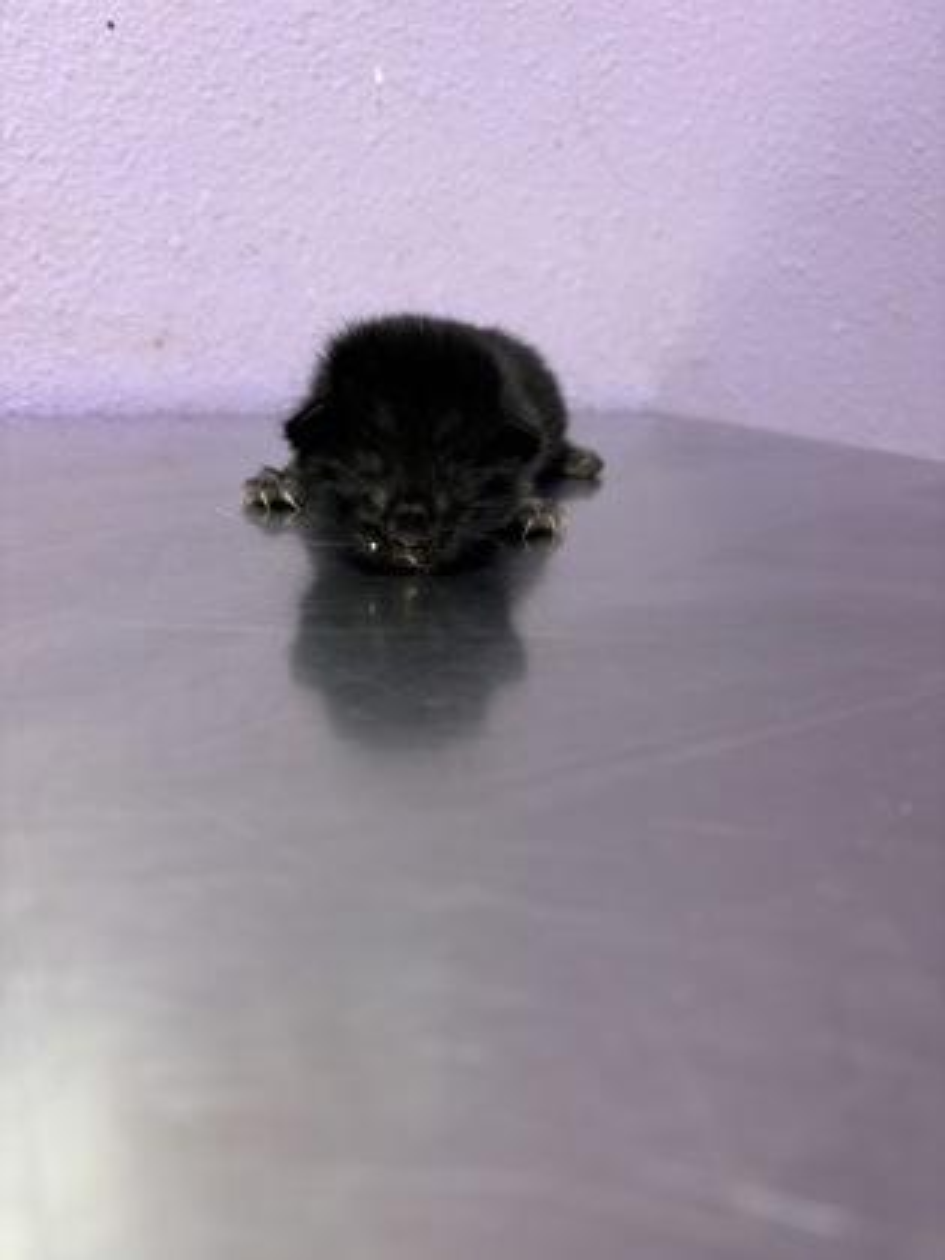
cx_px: 472
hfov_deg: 53.1
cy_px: 630
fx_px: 946
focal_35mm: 26
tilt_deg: -16.7
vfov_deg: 67.3
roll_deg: -3.0
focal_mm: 5.96
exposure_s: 1/60
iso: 200
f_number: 1.6
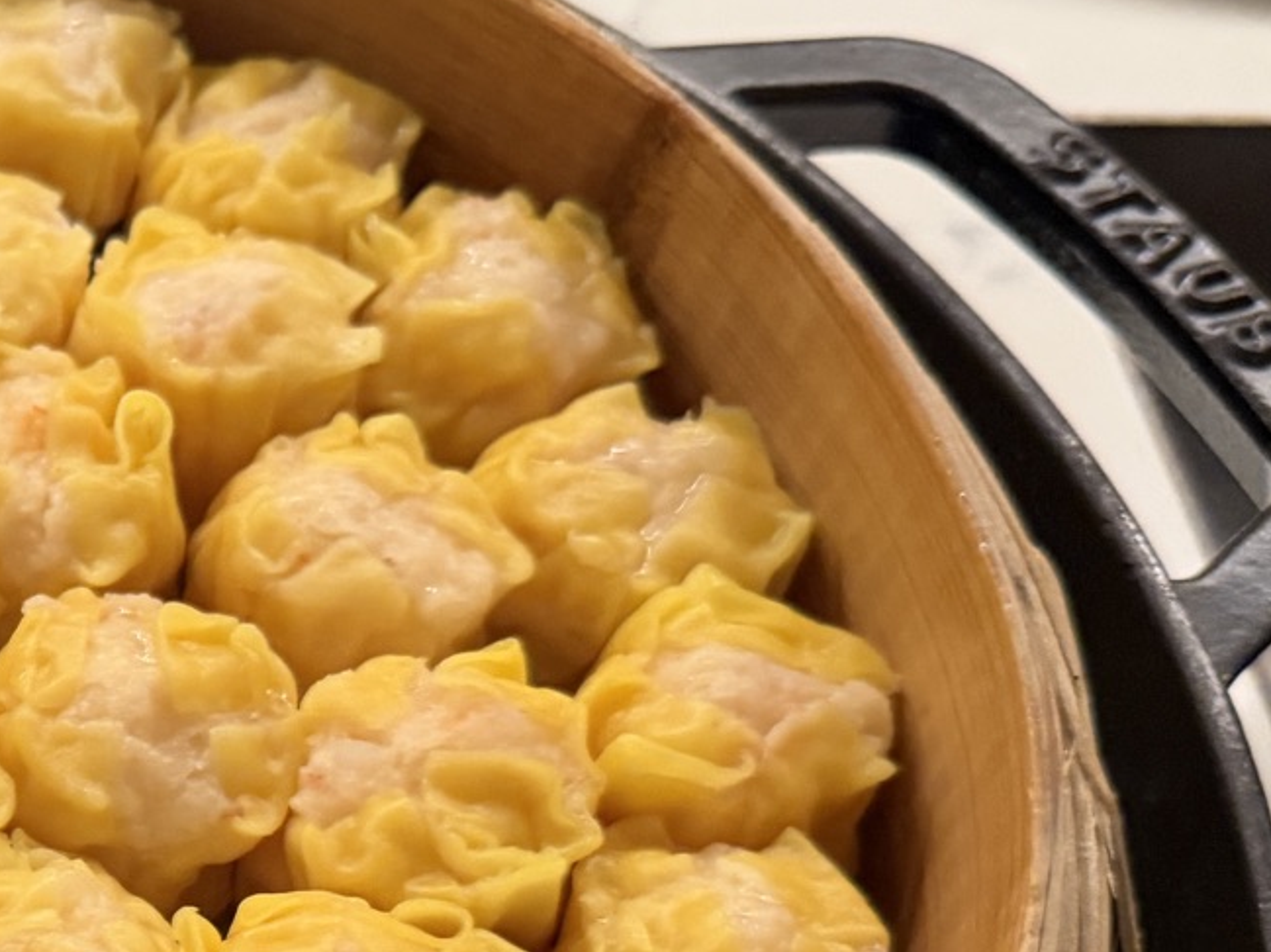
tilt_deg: -54.7
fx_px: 2716
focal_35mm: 74
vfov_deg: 19.5
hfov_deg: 23.4
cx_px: -370
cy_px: 887
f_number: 1.78
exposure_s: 1/60
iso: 500
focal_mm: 6.76
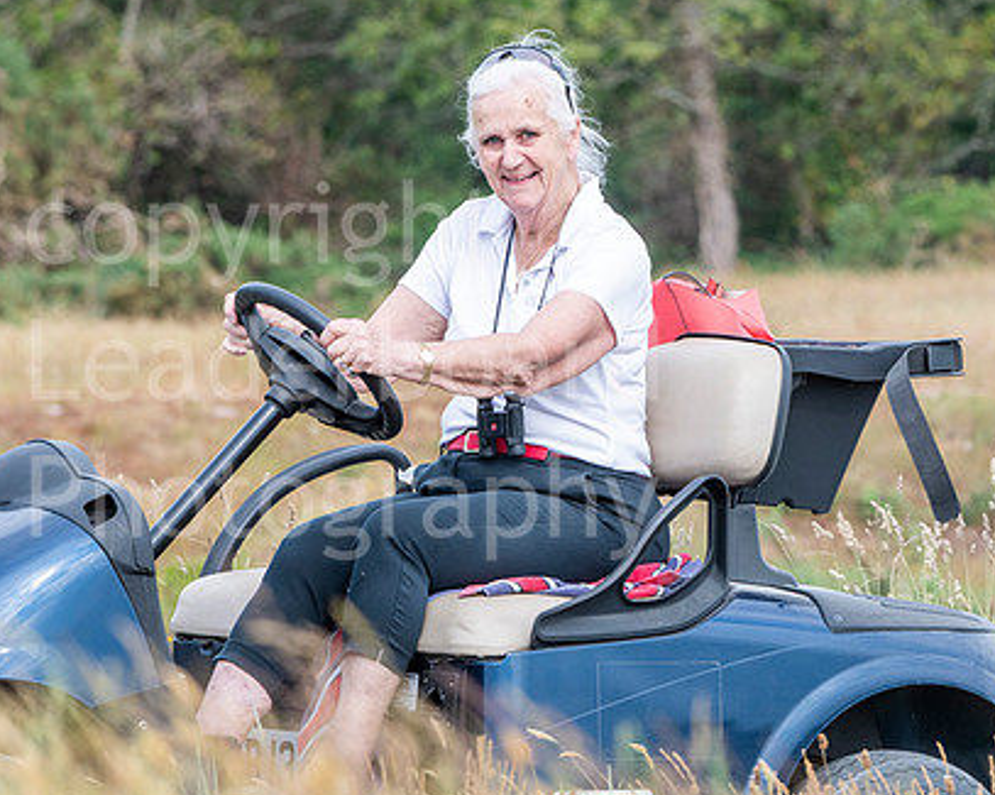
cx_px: 347
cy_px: 383
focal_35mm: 482
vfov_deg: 3.2
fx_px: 14184
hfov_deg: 4.0
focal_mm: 240
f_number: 8
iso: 500
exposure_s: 1/500
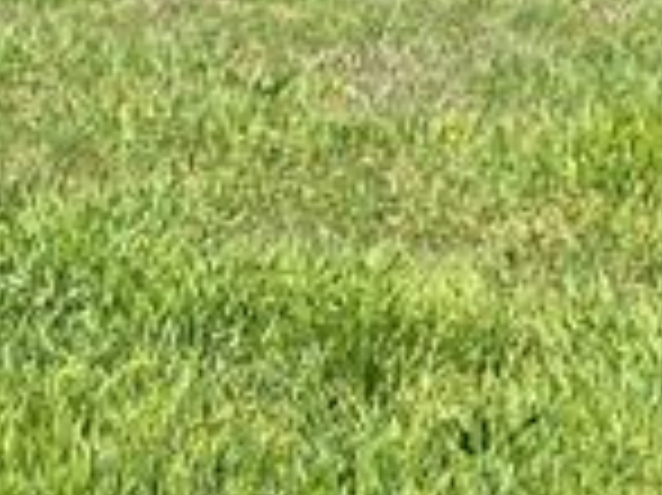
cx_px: 1283
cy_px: -410
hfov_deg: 10.2
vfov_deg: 7.9
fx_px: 3459
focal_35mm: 181
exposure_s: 1/1898
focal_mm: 4.25
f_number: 1.8
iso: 32
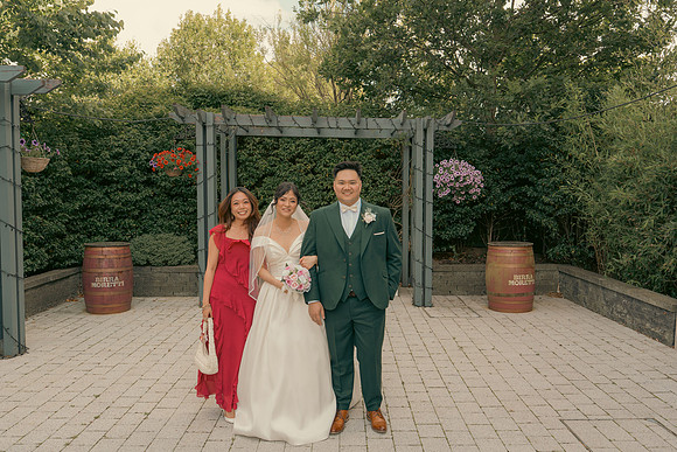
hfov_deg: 61.9
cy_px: 226
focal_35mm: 30
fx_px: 564
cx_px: 338
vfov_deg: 43.6
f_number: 5.6
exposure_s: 1/160
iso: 200
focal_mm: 30
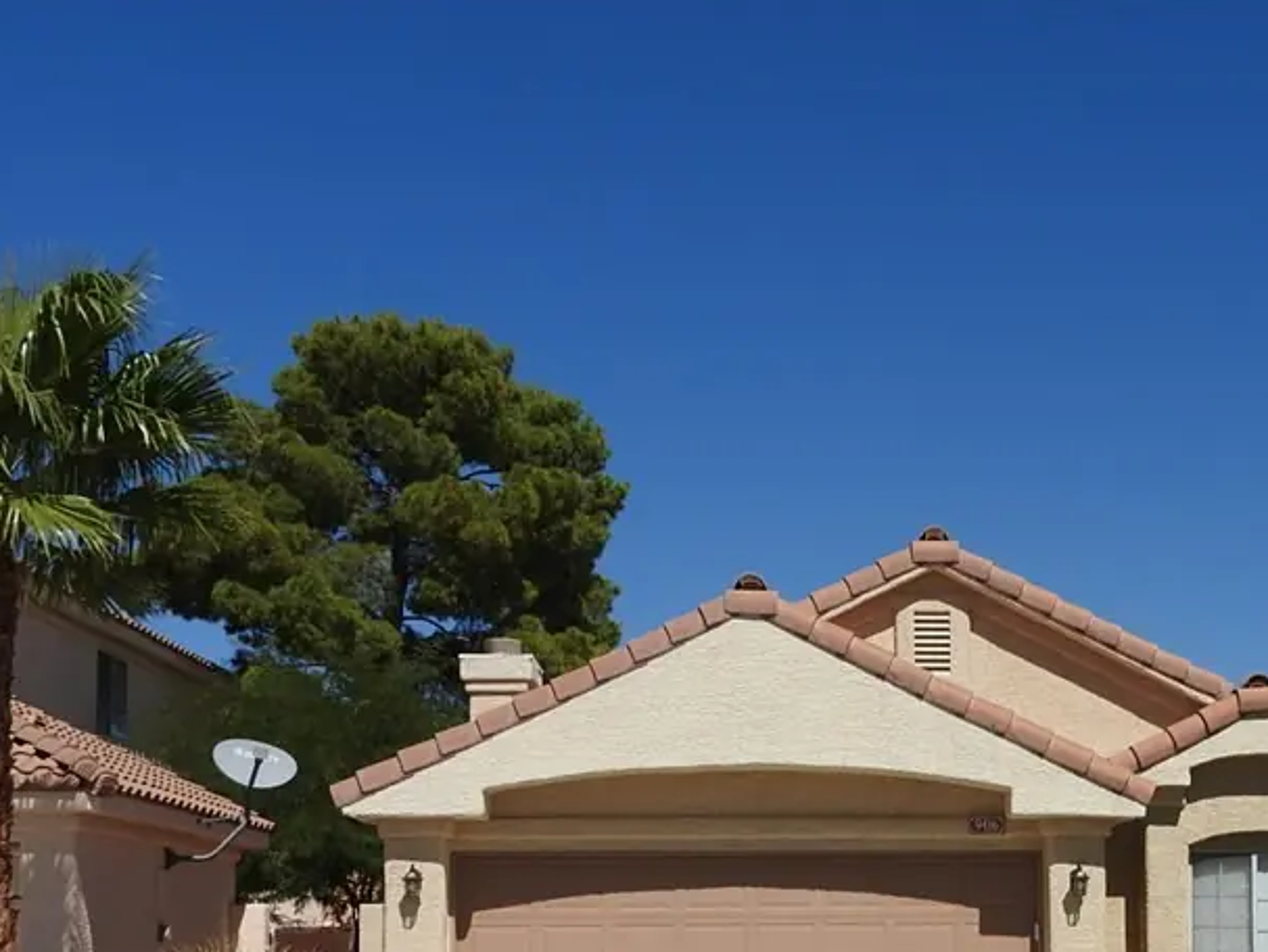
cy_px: 791
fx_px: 2162
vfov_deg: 24.4
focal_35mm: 59
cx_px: 982
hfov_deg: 32.0
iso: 100
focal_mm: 6.3
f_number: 4.2
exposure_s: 1/2000
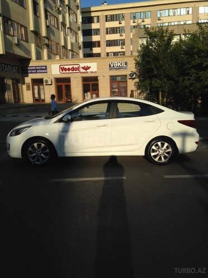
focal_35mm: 33
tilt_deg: -8.4
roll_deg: +1.1
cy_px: 139
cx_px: 104
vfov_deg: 55.4
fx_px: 264
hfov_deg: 42.9
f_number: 2.4
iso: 50
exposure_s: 1/1938
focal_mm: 4.12
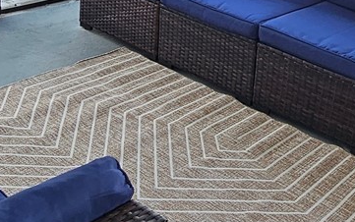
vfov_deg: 19.8
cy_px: -59
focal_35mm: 61
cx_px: 336
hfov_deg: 31.5
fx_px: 590
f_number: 2.2
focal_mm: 2.2
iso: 50
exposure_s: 1/225
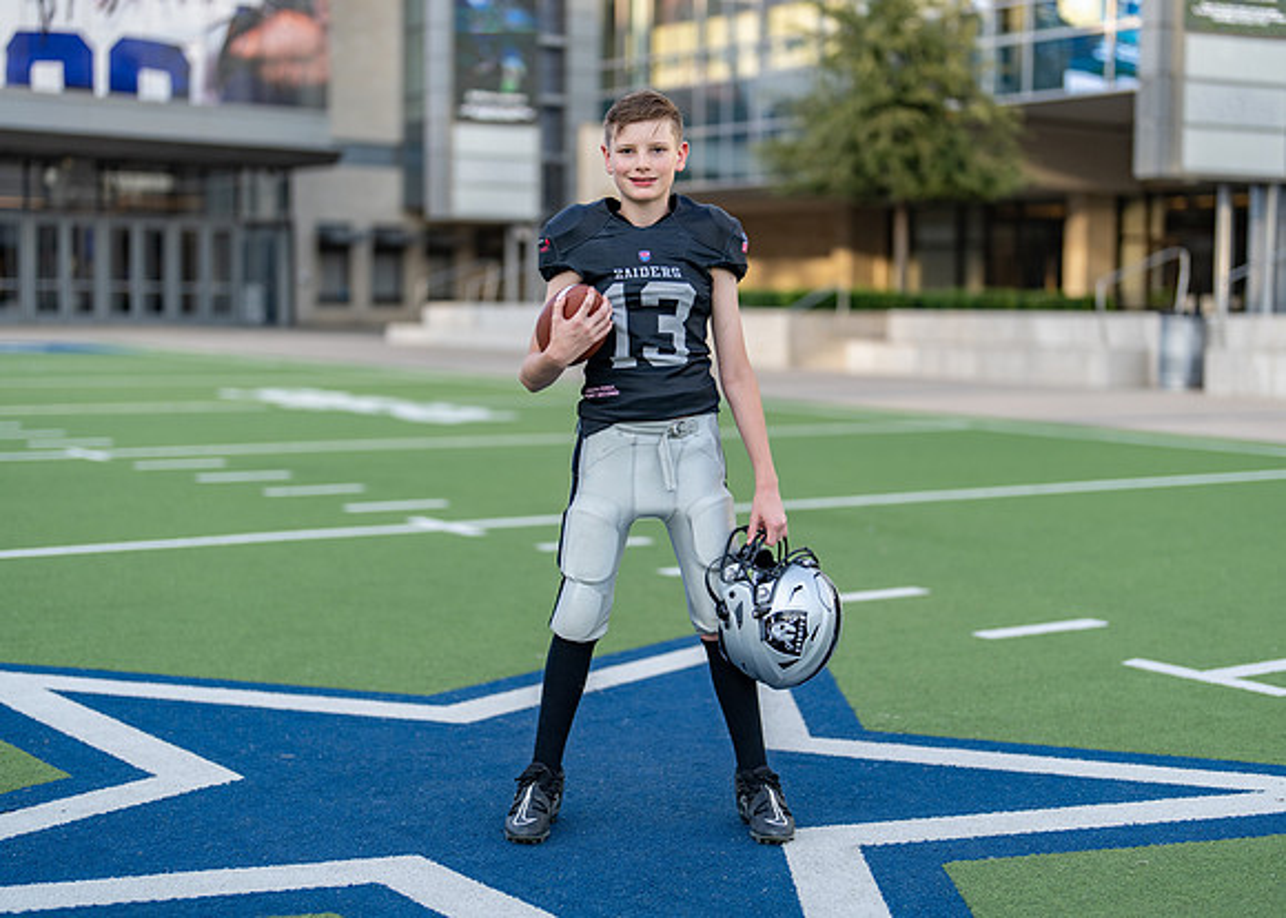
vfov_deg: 25.1
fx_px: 2058
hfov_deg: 34.7
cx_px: 675
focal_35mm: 56
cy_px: 466
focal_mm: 50
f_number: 1.2
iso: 100
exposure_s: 1/1600
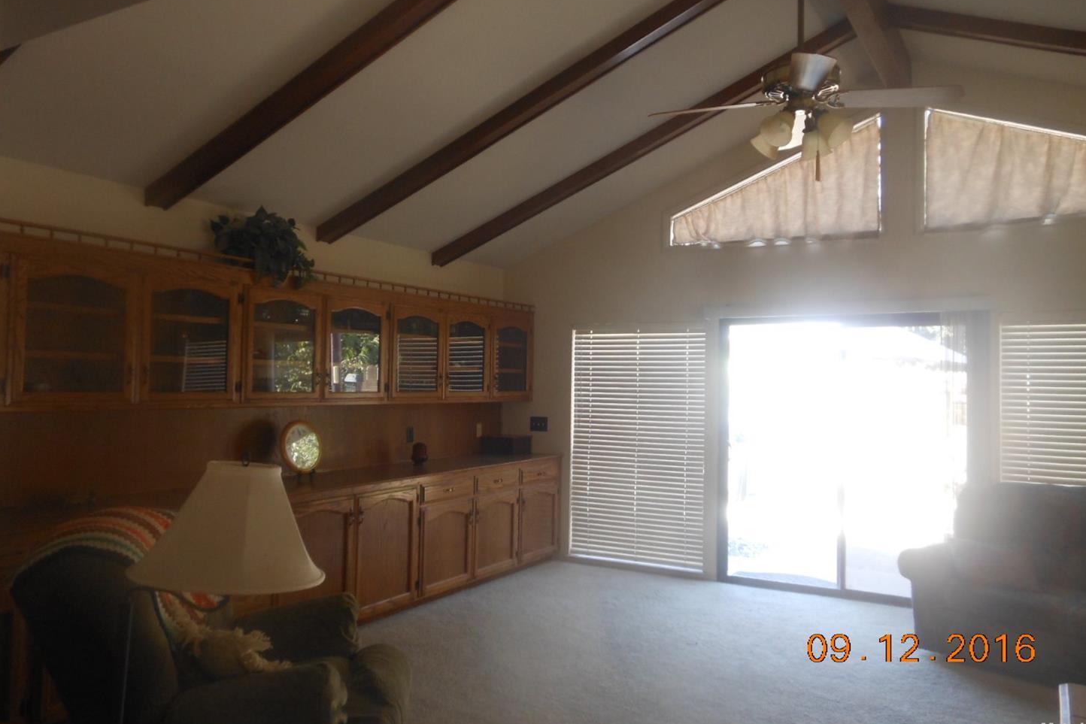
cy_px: 315
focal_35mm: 27
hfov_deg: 67.4
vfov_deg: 47.8
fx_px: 815
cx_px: 550
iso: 160
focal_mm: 4.5
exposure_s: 1/30
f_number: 3.2
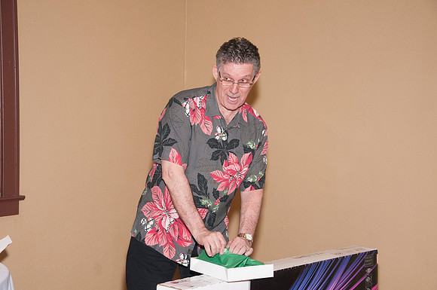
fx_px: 873
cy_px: 145
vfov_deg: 18.9
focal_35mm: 72
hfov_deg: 28.1
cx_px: 218
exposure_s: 1/80
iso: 800
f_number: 5.6
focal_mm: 48
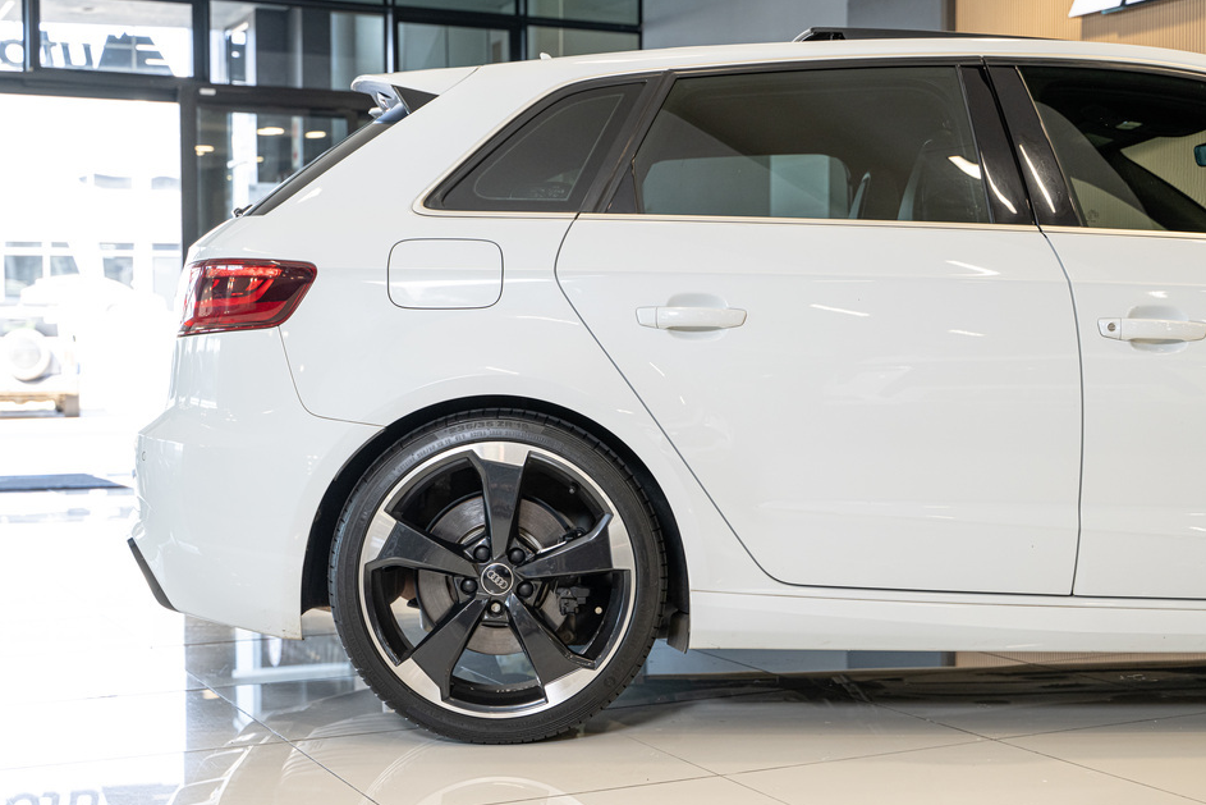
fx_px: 1709
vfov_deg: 26.5
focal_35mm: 51
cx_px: 567
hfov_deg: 38.9
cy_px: 399
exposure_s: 1/125
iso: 800
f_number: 4
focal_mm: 47
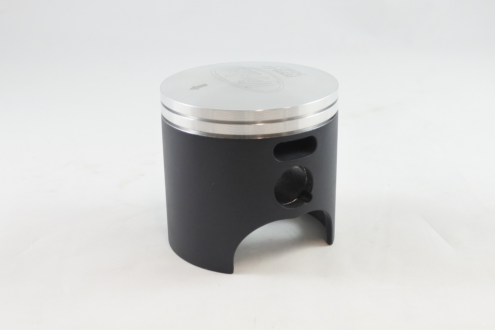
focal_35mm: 38
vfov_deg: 35.1
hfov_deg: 50.7
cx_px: 248
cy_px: 165
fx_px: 522
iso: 560
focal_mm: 14.3
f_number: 4
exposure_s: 1/125
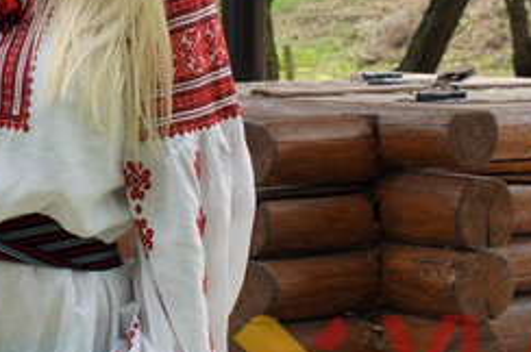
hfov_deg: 18.1
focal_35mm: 112
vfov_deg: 12.1
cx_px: 102
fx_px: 1650
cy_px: 56
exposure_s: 1/160
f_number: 4.5
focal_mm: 26
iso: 200
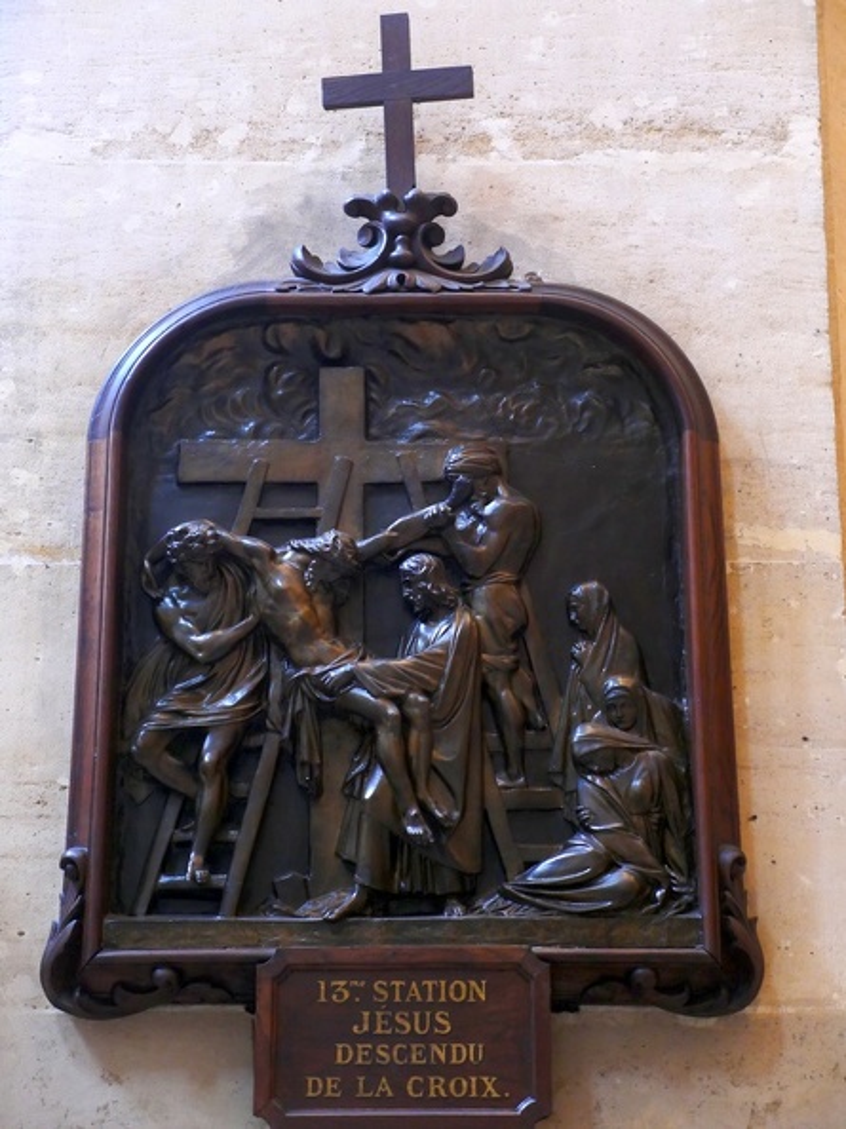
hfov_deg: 21.0
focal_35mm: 70
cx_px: 423
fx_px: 2283
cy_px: 564
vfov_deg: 27.8
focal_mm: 35
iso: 1600
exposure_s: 1/8
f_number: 2.8
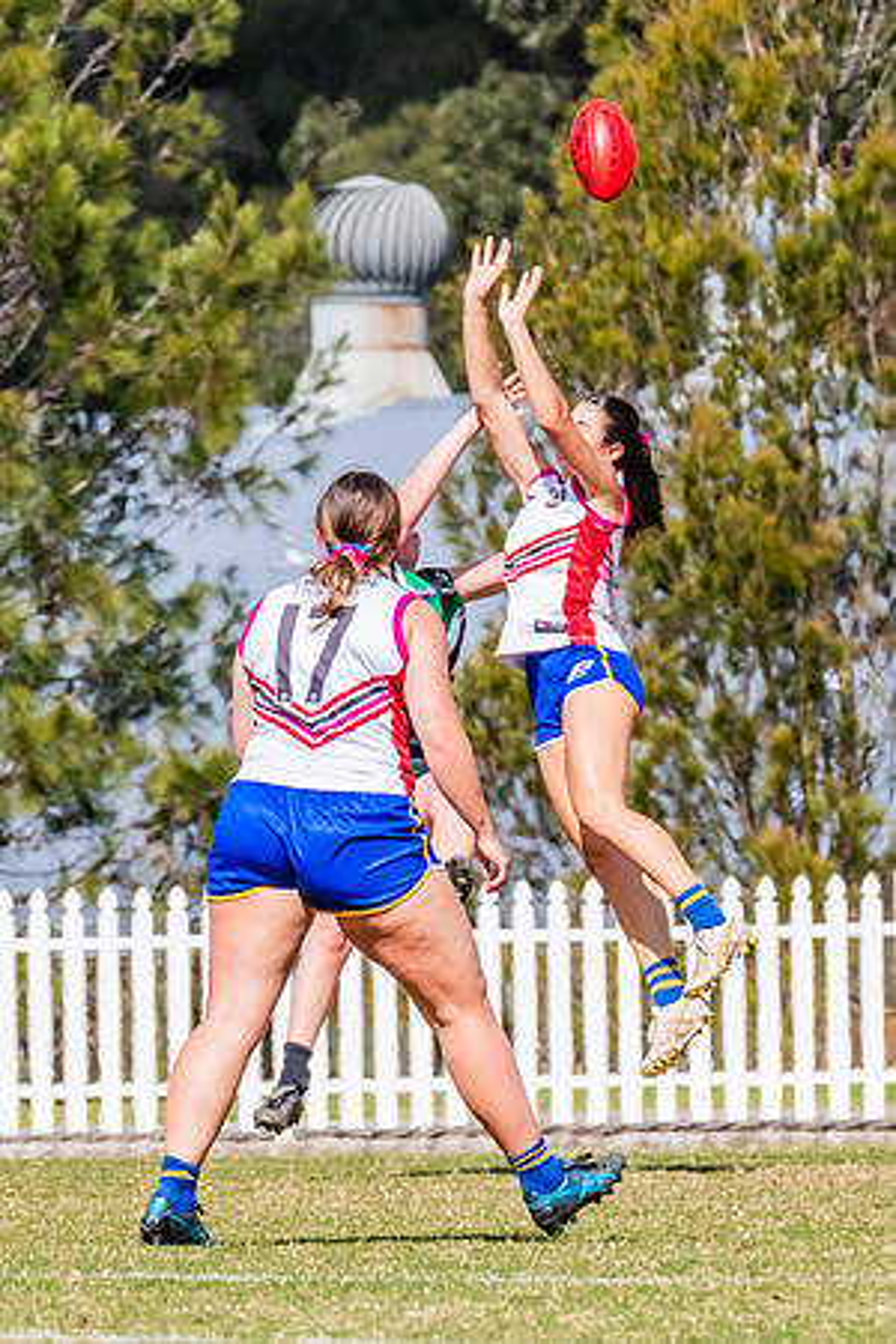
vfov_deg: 2.1
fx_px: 37556
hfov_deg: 1.4
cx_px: 591
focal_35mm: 1006
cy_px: 629
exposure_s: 1/1250
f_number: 14
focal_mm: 420
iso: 800
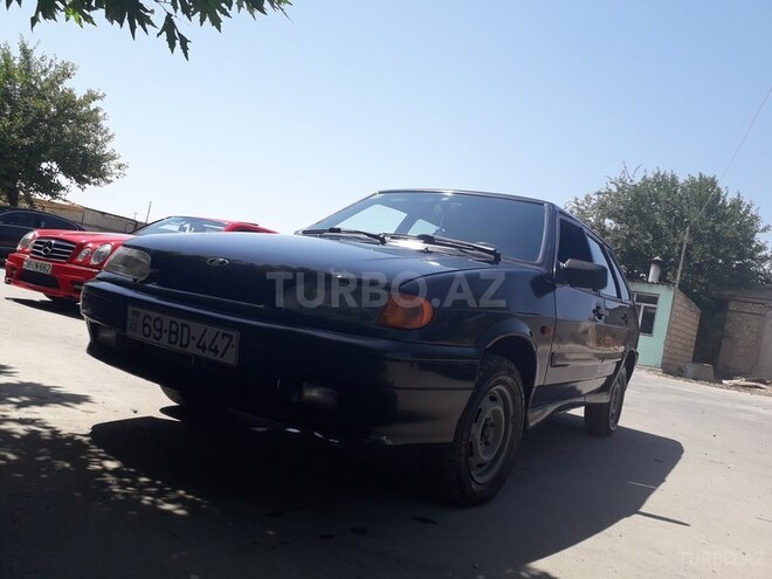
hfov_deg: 65.3
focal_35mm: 27
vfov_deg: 51.4
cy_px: 290
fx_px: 602
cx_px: 386
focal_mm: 3.6
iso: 40
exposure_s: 1/1357
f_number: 1.9
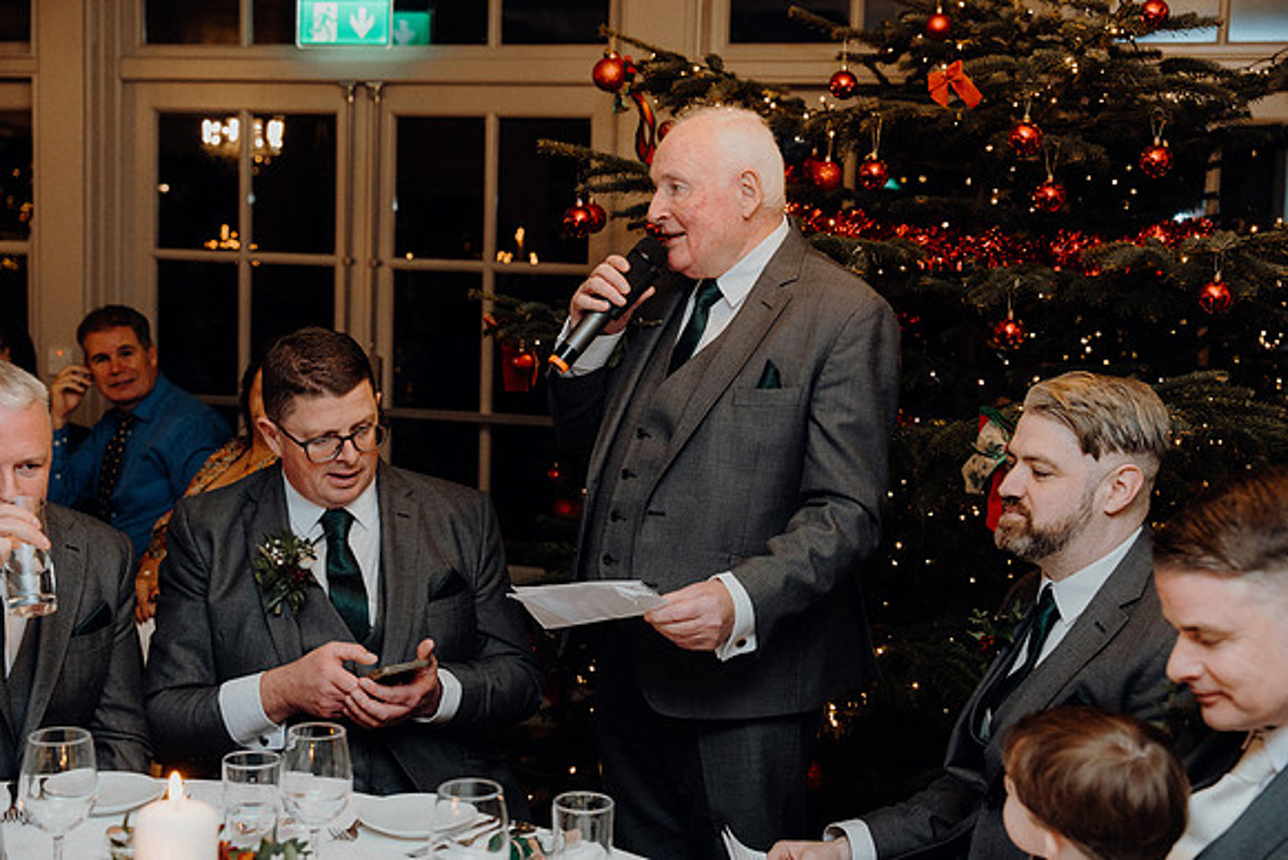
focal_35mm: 49
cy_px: 430
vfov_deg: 27.5
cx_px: 644
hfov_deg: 40.3
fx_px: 1753
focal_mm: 49
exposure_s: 1/160
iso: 2500
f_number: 3.5
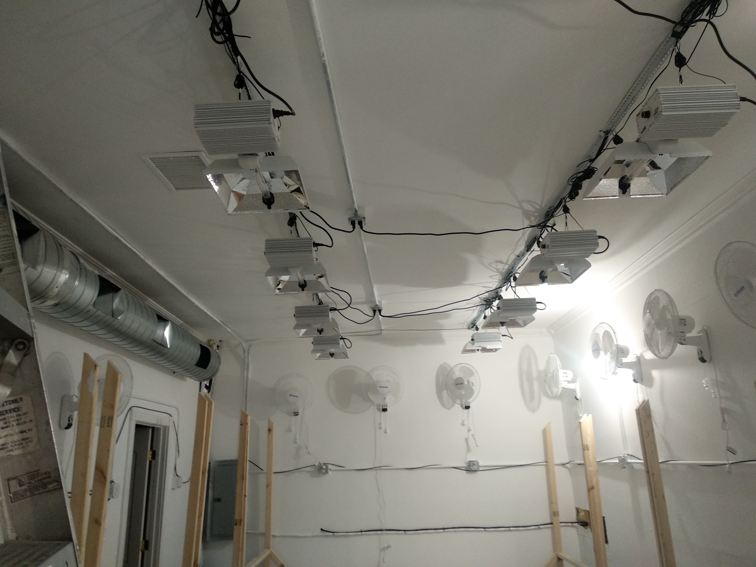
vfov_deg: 53.1
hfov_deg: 67.3
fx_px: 568
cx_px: 378
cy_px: 284
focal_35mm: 26
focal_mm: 3.81
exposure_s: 1/24
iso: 400
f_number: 2.2
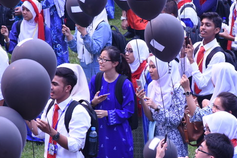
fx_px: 1501
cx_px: 148
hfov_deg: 9.0
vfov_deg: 6.0
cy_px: 95
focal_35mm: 228
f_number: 13
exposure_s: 1/100
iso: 400
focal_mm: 116
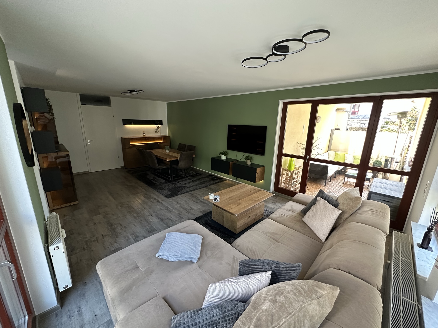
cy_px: 164
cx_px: 219
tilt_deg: -13.5
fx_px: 177
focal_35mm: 14
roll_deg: -1.5
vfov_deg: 85.7
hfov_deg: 102.1
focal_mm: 2.22
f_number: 2.2
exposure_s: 1/97
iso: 320
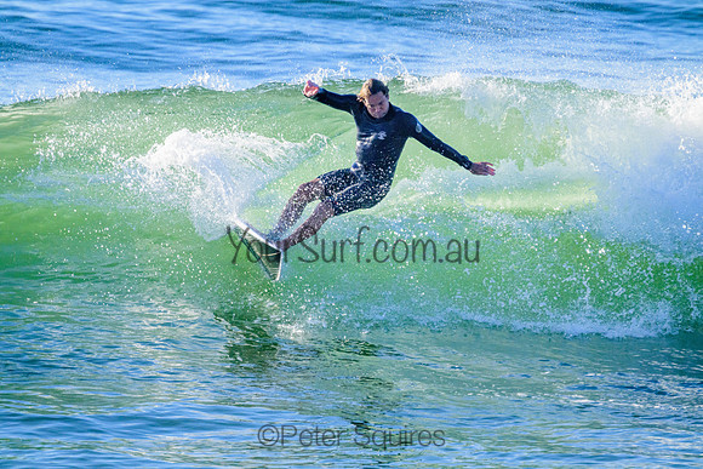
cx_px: 352
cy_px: 234
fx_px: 15625
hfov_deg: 2.6
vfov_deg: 1.7
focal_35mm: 800
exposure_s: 1/2000
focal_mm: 800
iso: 2000
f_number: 11
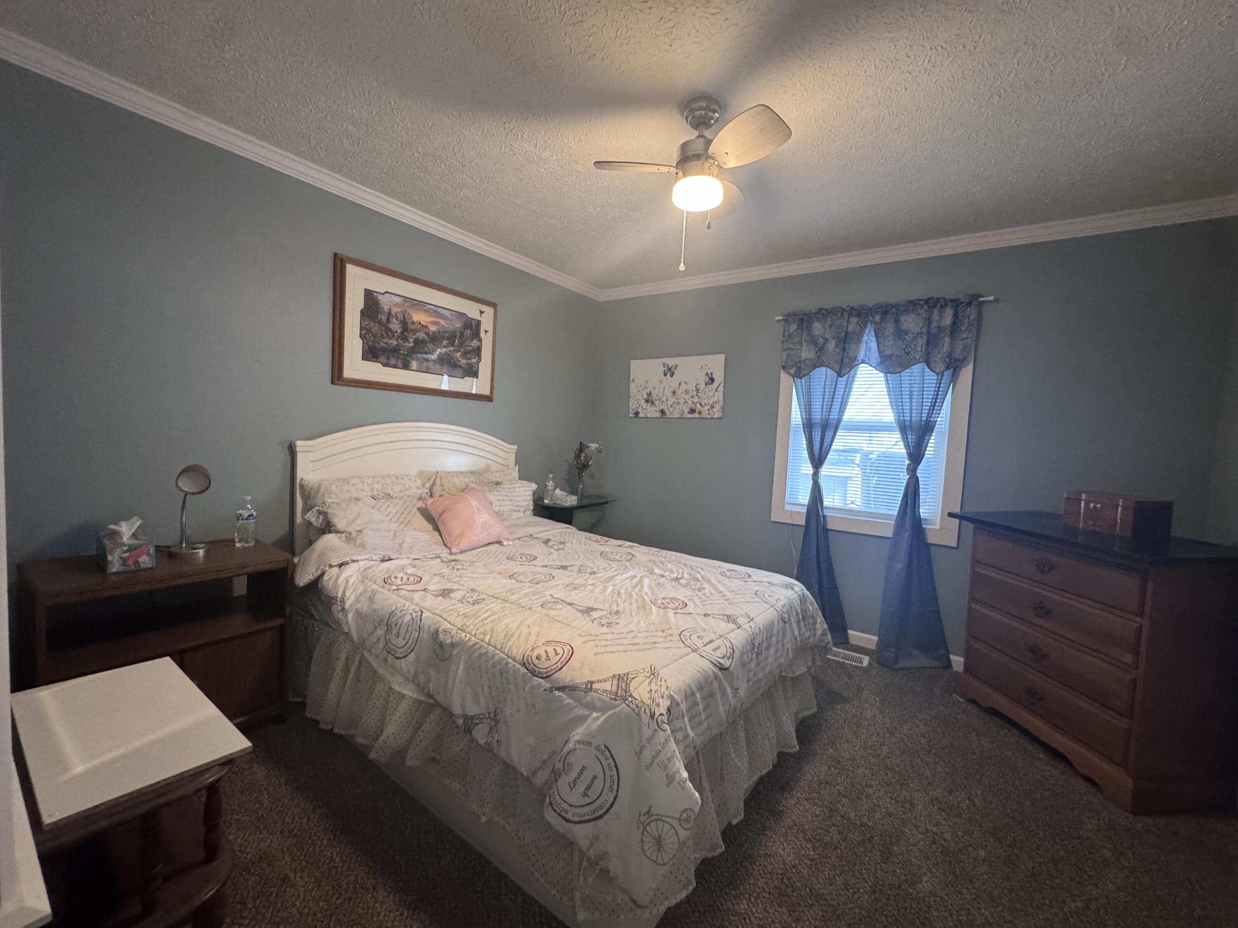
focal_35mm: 14
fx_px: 501
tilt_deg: -3.0
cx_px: 619
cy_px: 464
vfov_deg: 85.7
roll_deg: -2.8
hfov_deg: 102.1
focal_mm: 2.22
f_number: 2.2
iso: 800
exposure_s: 1/60
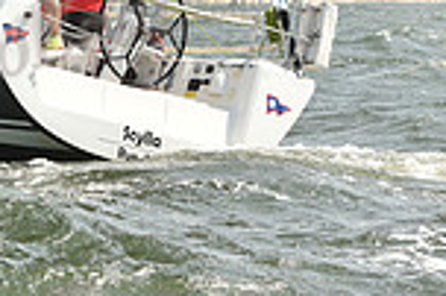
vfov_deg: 4.2
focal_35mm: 329
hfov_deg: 6.2
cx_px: -305
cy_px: -69
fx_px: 4072
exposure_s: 1/800
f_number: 7.1
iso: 250
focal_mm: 86
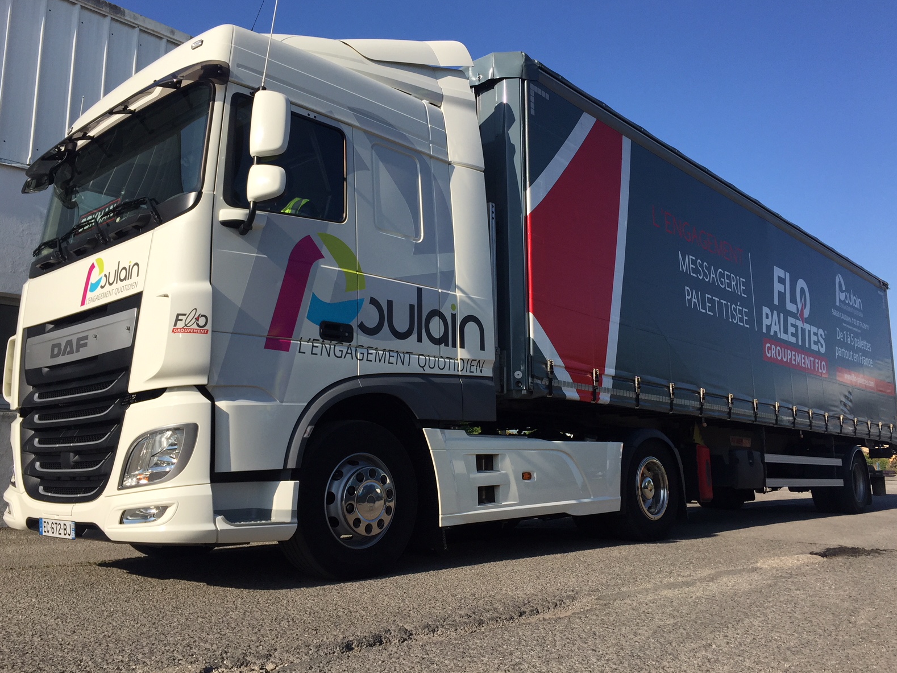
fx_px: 777
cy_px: 327
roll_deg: -0.7
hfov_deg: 60.0
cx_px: 445
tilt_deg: +8.4
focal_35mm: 30
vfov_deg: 46.8
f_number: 2.2
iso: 32
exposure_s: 1/2326
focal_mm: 4.15
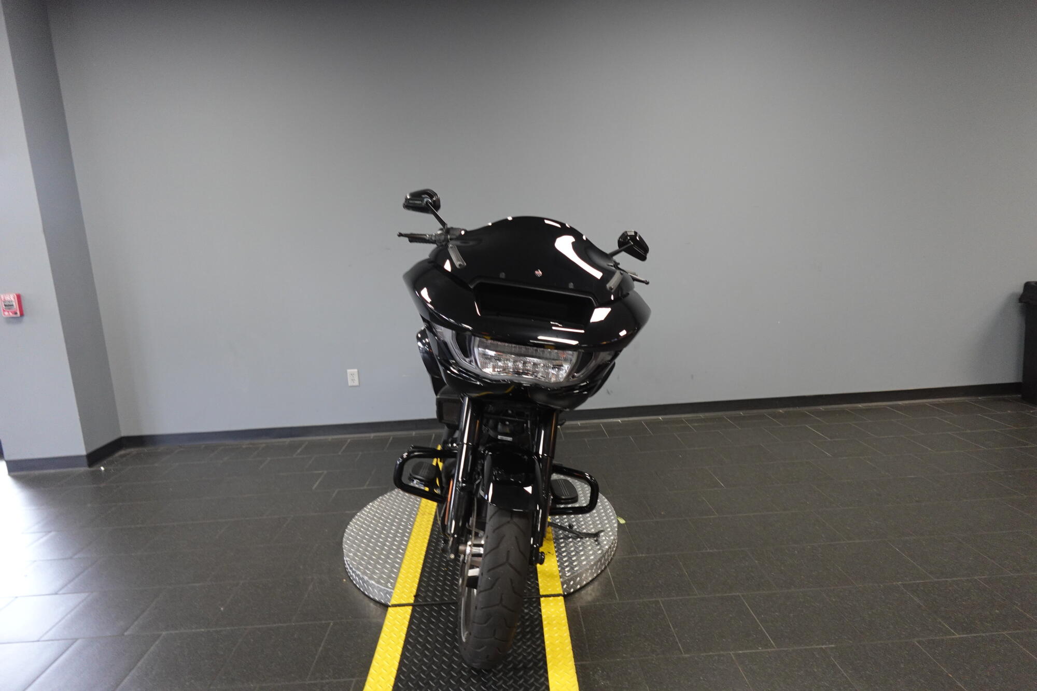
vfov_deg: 61.9
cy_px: 346
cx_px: 518
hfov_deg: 84.0
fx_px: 576
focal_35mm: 20
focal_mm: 7.6
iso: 640
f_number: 2
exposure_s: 1/80
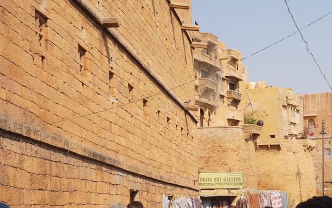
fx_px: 633
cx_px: 297
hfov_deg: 28.3
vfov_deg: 18.3
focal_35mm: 70
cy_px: 182
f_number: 14
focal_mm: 24
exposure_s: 1/100
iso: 100
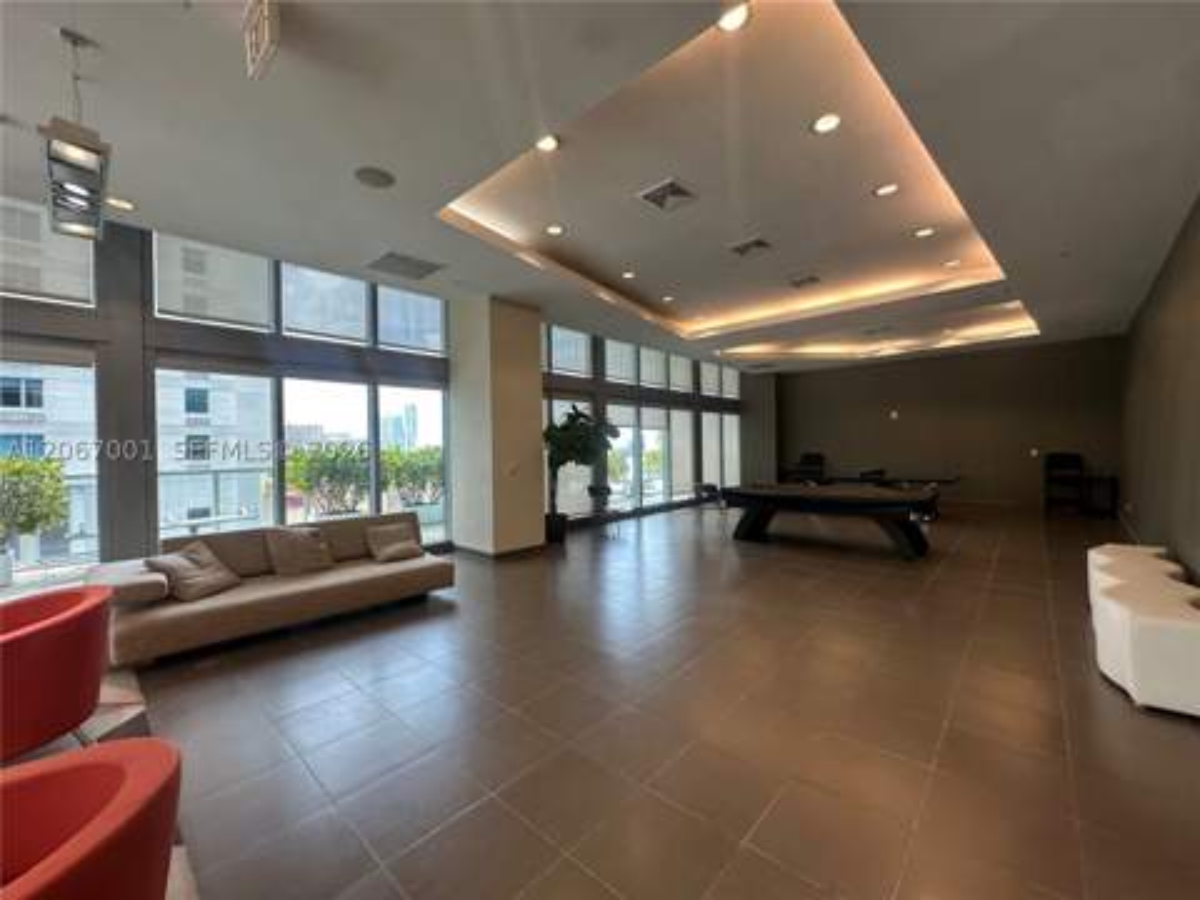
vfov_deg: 85.7
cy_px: 450
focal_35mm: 14
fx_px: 485
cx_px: 600
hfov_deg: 102.1
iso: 50
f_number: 2.2
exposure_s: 1/120
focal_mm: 2.22
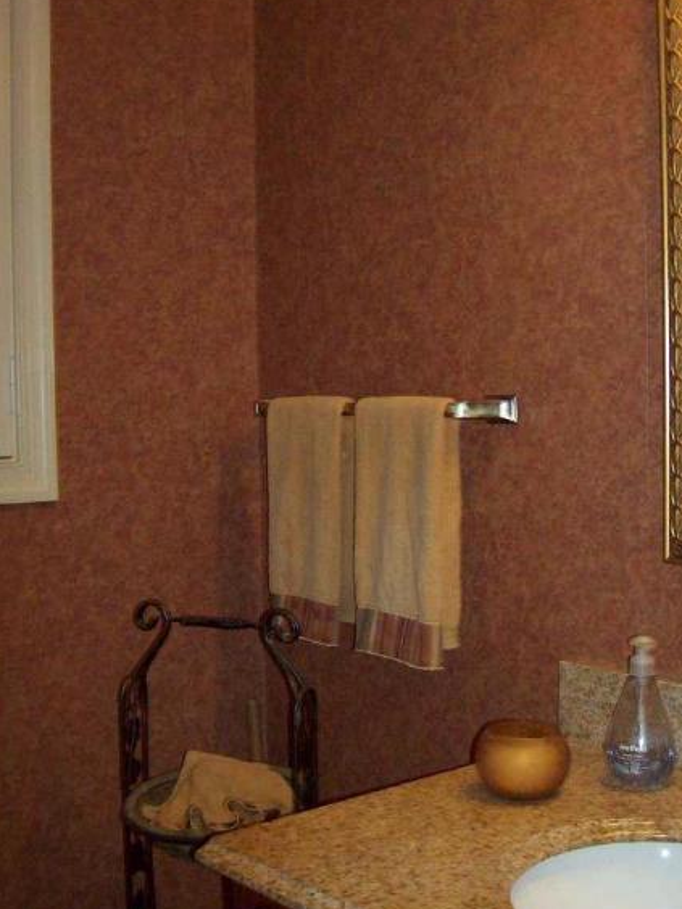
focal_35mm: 49
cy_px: 467
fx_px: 1287
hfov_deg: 29.4
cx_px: 461
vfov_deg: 38.9
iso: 140
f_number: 2.7
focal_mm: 6
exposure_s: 1/64
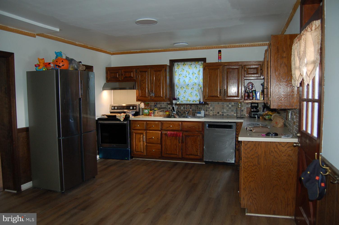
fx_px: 254
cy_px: 112
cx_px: 170
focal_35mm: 27
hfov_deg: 67.4
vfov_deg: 47.8
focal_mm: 18
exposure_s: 1/60
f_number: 3.5
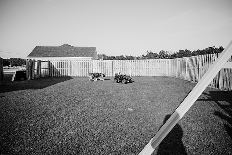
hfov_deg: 72.8
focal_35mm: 24
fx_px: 157
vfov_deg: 52.4
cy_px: 78
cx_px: 117
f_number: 2.2
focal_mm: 24
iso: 160
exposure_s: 1/2000
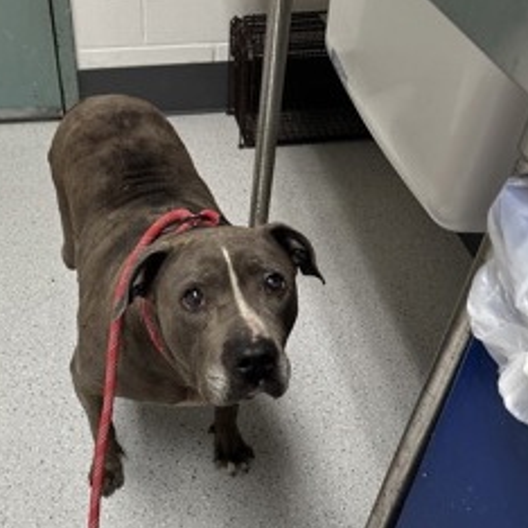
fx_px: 656
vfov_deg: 41.8
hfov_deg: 43.3
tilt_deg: -49.7
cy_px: 429
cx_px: 177
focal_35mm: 38
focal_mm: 6.86
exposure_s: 1/120
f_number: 1.78
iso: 200
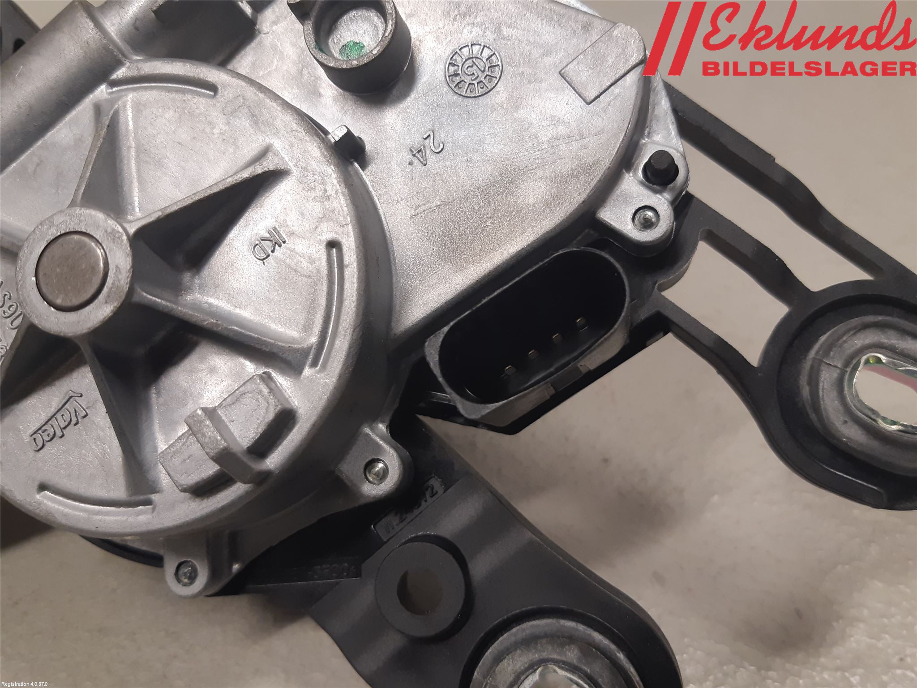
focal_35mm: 26
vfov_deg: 53.1
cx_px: 458
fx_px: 689
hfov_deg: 67.3
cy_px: 344
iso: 100
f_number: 1.7
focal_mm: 3.93
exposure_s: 1/50
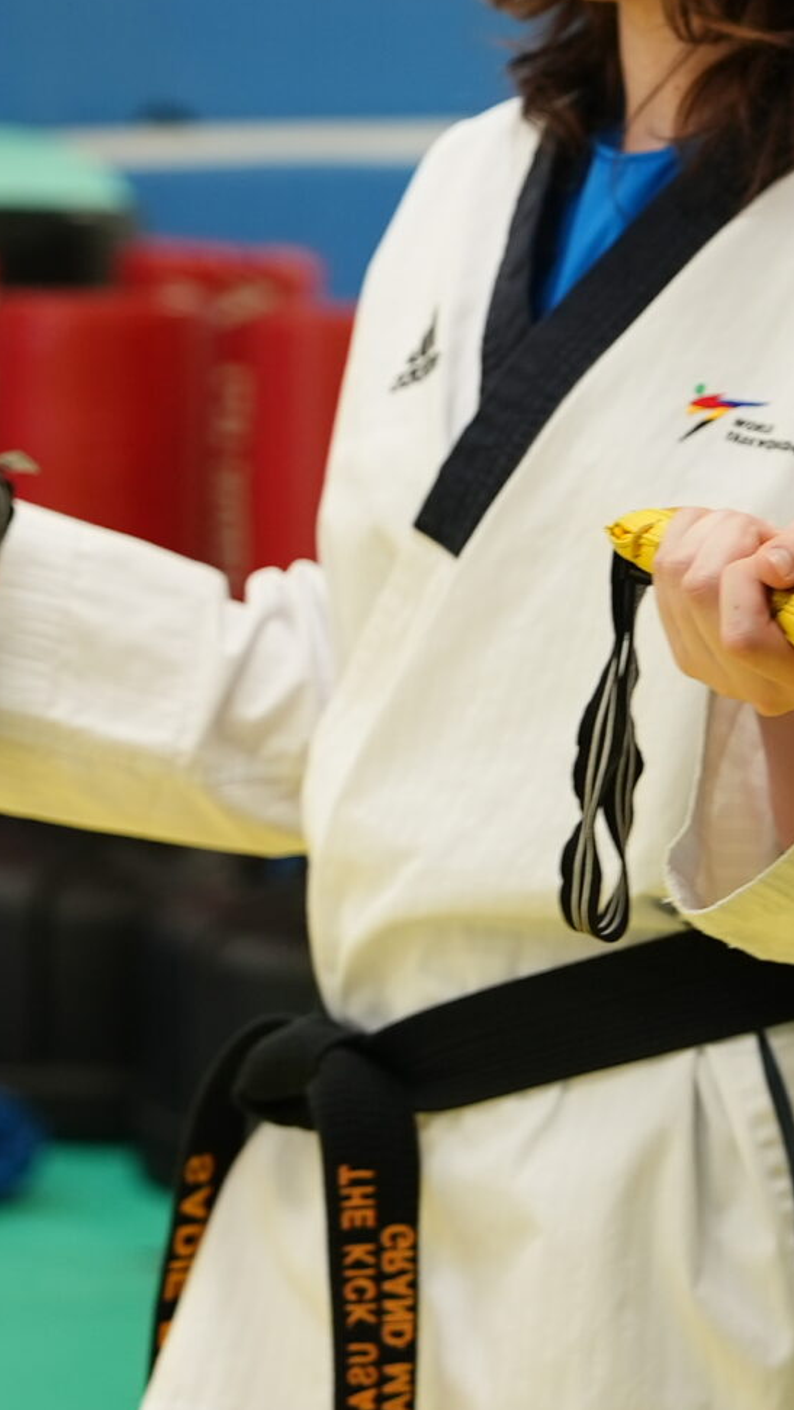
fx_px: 5575
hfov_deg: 8.1
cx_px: 171
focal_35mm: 149
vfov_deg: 14.3
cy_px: 257
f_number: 2.8
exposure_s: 1/125
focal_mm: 54
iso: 400
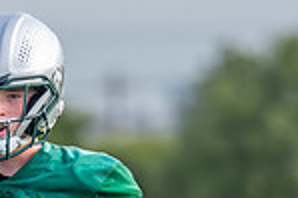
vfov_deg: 1.1
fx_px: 10013
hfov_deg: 1.7
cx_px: 39
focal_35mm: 1211
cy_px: 182
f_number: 2.8
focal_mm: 182
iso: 320
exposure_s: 1/1600
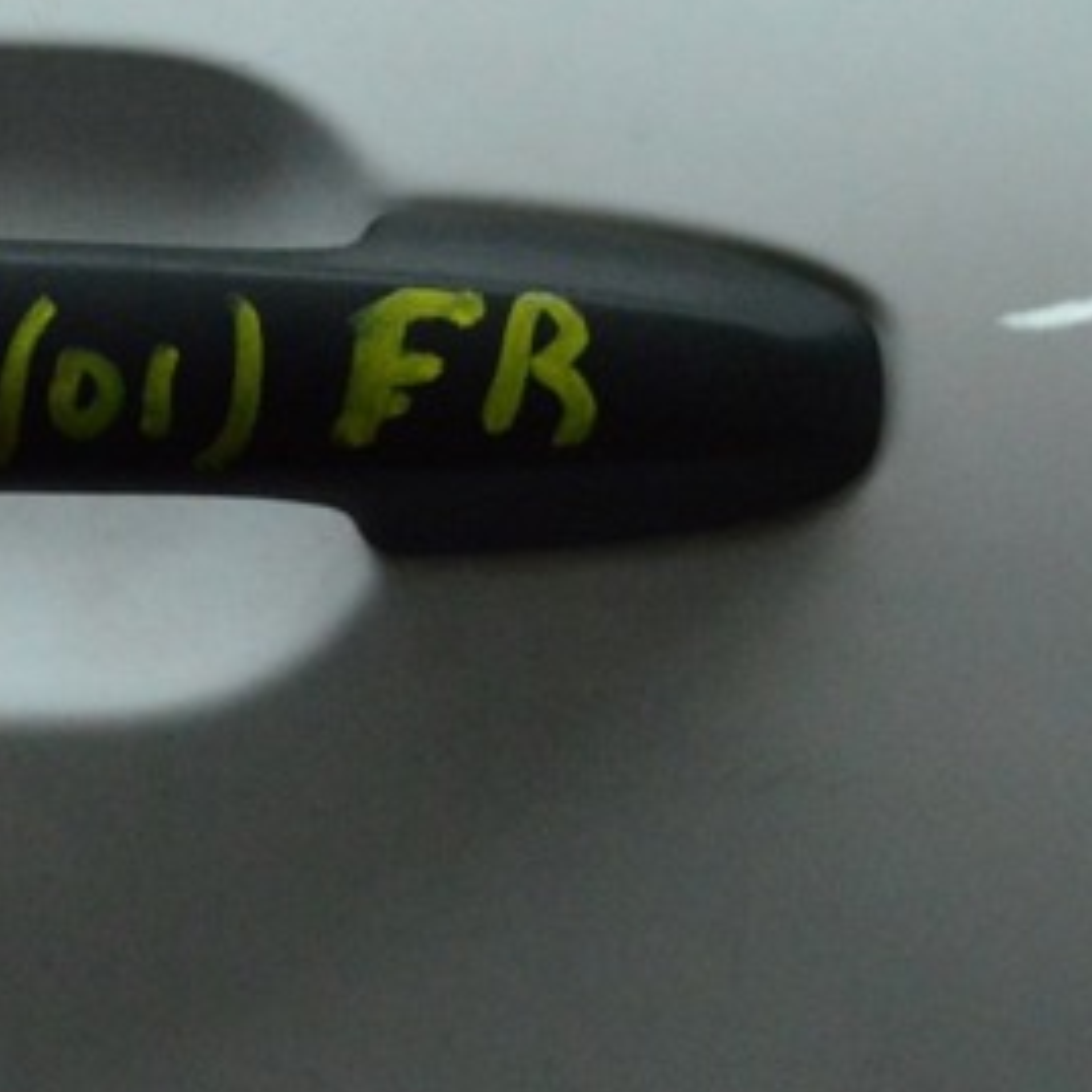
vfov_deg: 18.4
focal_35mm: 94
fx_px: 3355
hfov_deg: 17.7
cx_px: -199
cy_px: 331
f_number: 6.3
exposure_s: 1/800
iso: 6400
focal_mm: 31
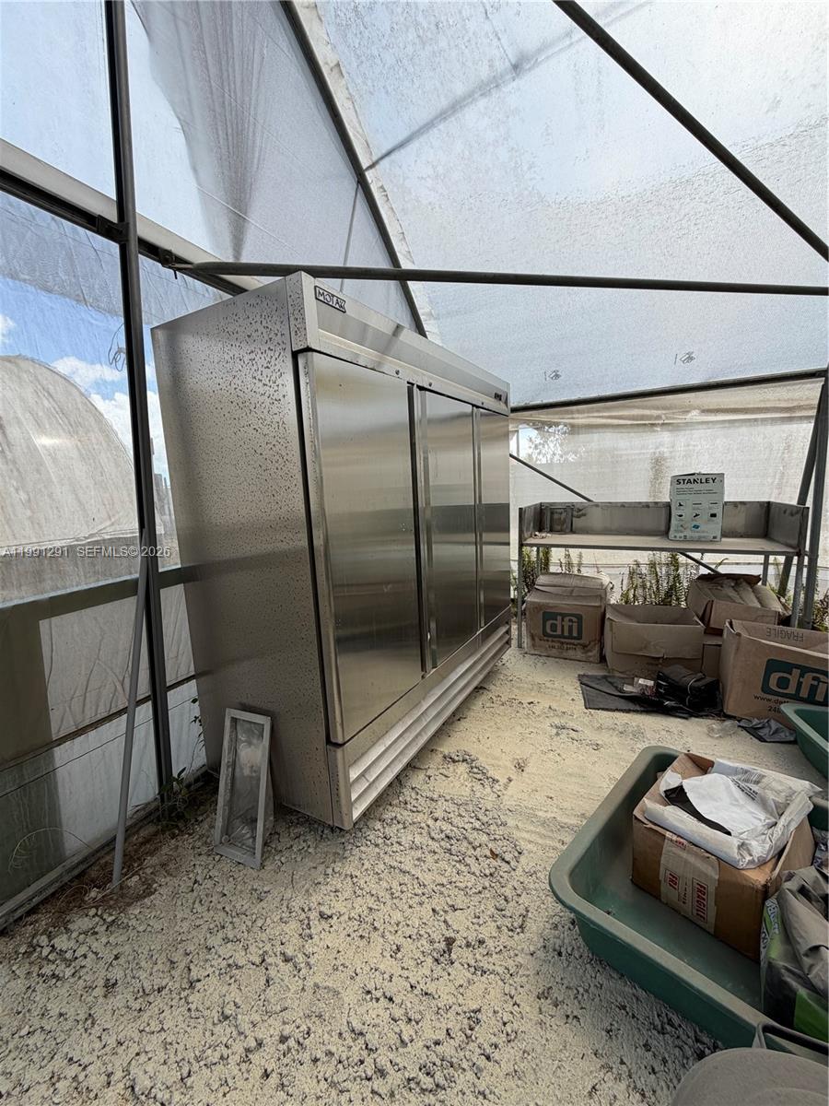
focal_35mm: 14
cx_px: 414
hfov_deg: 85.7
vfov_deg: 102.1
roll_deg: +4.0
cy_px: 553
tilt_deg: -9.6
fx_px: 447
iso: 40
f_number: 2.2
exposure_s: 1/596
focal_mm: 2.22
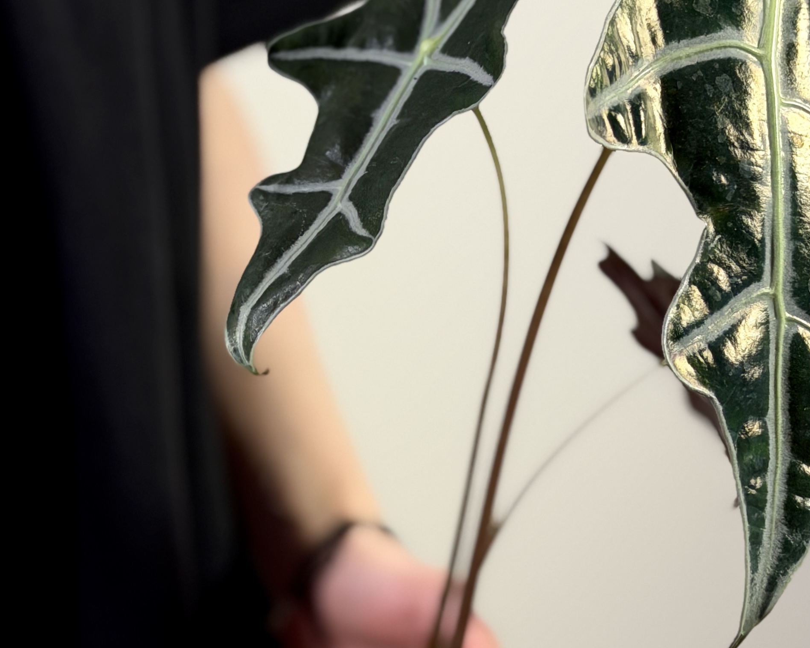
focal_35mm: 100
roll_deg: -3.1
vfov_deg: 15.4
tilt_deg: -15.6
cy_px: 315
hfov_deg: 19.2
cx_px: 469
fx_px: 2397
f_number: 1.78
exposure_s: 1/121
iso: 80
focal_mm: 6.76
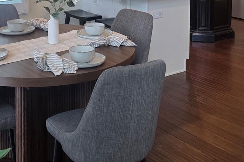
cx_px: 88
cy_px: -34
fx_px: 407
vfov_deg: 21.0
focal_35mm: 60
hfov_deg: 33.2
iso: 125
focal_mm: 6.3
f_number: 1.7
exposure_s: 1/120
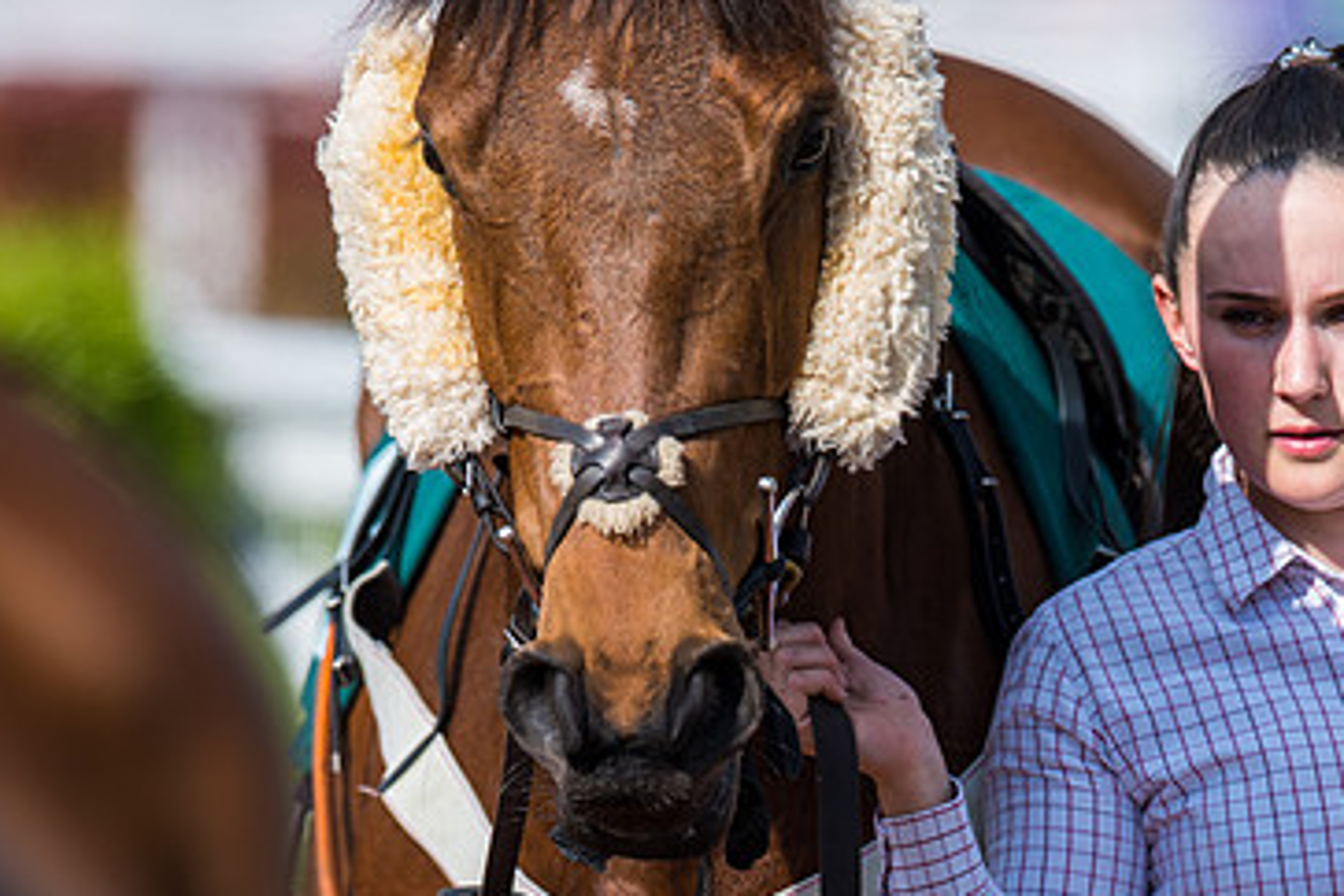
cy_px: 433
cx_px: 976
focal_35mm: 746
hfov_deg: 2.8
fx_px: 27848
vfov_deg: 1.8
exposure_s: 1/1250
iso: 160
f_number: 5
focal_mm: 400
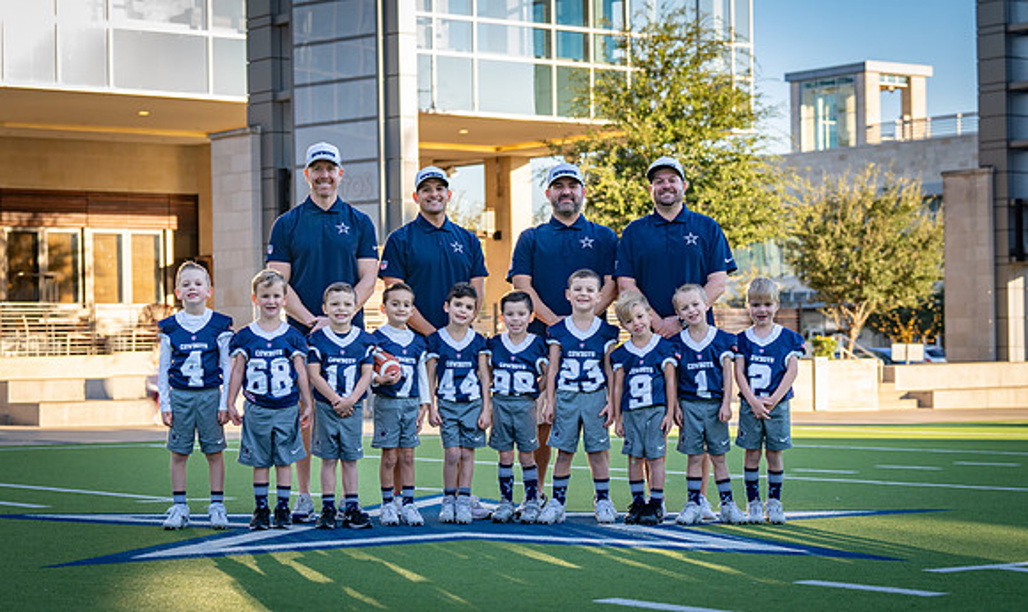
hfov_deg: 26.6
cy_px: 363
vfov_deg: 16.0
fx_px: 2174
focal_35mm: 79
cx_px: 482
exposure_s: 1/320
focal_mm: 70
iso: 160
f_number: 4
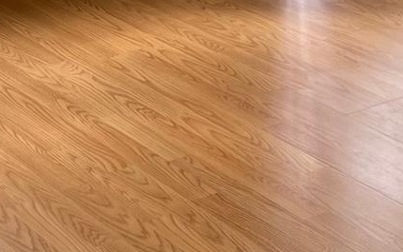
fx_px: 1461
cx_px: -118
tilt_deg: -8.3
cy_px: -272
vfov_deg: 9.2
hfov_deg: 15.0
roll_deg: +5.6
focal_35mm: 133
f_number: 1.5
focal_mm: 5.7
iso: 40
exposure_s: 1/193
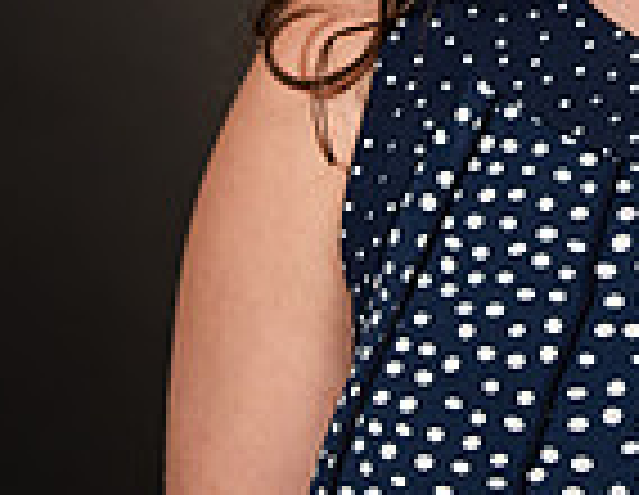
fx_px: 8556
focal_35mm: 458
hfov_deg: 4.3
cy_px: -147
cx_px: 688
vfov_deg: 3.3
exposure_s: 1/250
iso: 250
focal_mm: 95
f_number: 5.6
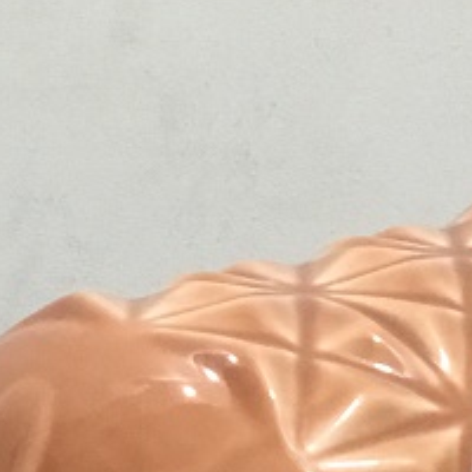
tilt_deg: -11.5
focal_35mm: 164
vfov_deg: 10.6
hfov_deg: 10.6
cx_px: 52
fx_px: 2530
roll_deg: +0.4
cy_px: 406
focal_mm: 3.3
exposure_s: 1/33
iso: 125
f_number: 2.4
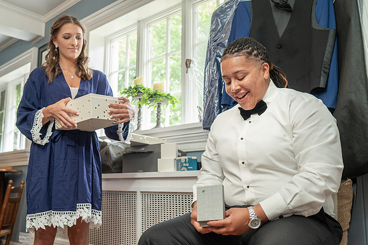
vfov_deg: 35.2
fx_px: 387
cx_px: 173
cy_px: 130
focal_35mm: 38
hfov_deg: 50.8
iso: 800
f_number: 4
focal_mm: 35
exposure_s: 1/200
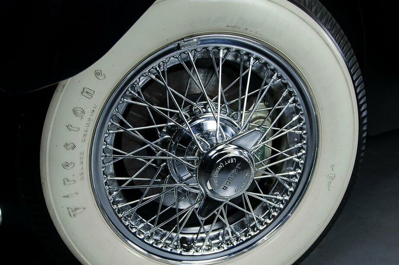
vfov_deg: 34.0
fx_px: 431
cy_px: 149
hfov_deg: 49.6
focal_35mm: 39
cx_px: 187
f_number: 3.5
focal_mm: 20
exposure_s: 1/25
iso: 200
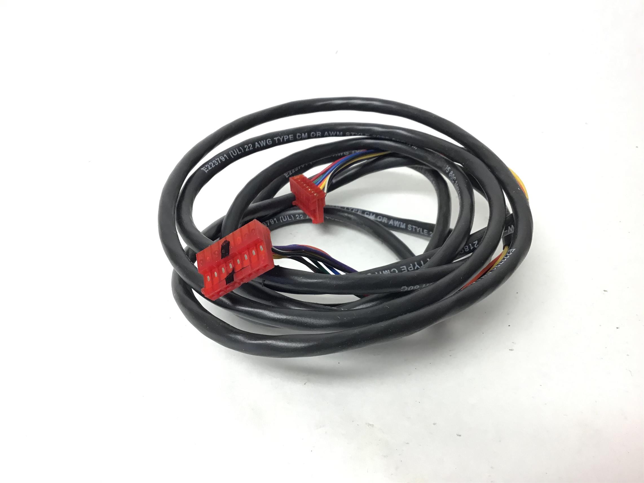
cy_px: 242
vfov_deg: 45.4
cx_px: 322
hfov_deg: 58.4
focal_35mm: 31
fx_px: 577
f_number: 2.4
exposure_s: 1/30
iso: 64
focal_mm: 3.3
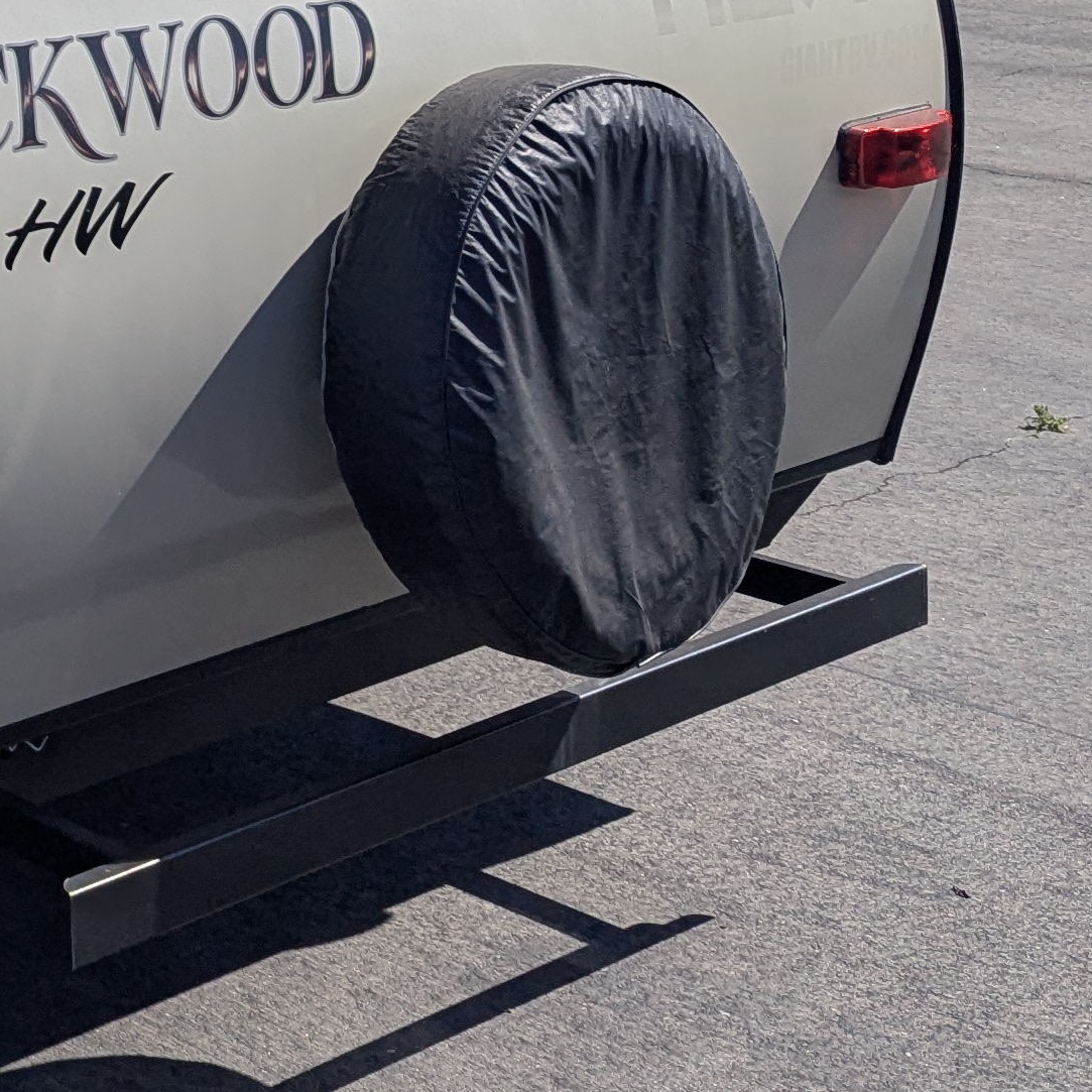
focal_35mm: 80
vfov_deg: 20.2
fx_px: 2855
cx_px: -478
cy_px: -228
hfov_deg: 19.3
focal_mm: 6.81
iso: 50
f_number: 1.85
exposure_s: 1/4184
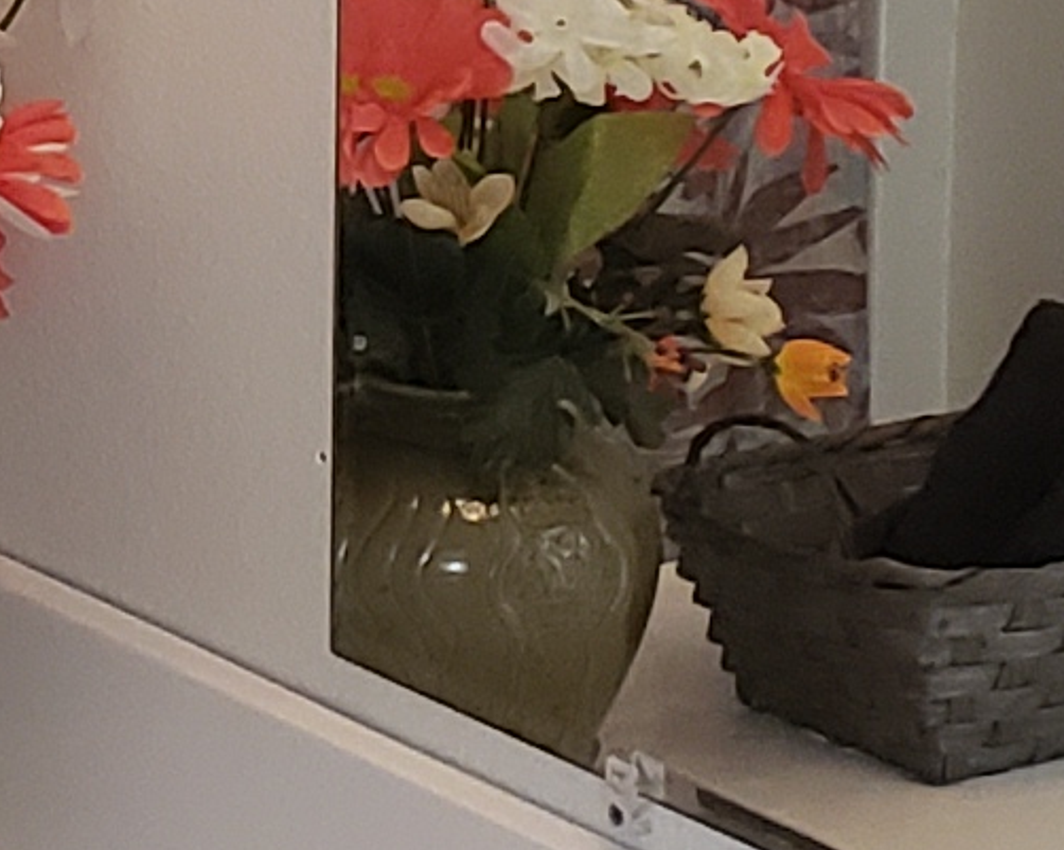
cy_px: -261
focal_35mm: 204
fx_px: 6420
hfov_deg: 9.2
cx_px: -519
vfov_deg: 7.5
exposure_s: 1/60
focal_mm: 4.3
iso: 200
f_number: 2.4
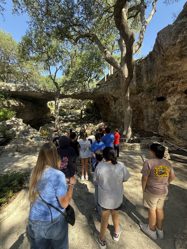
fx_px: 101
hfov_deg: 85.7
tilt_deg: -0.8
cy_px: 124
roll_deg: +0.2
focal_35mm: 14
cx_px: 94
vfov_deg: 102.1
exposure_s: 1/122
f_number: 2.2
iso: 64
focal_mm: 2.22
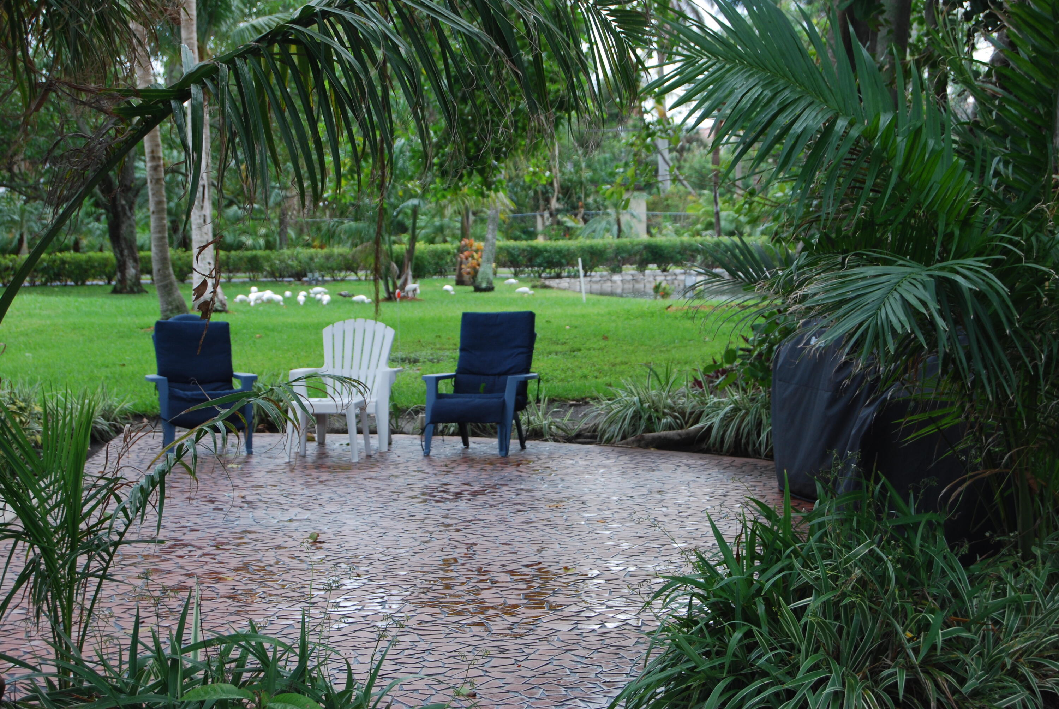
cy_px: 354
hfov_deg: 26.0
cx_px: 530
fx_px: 2297
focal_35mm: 78
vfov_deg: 17.5
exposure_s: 1/100
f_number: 5.6
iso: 200
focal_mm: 52
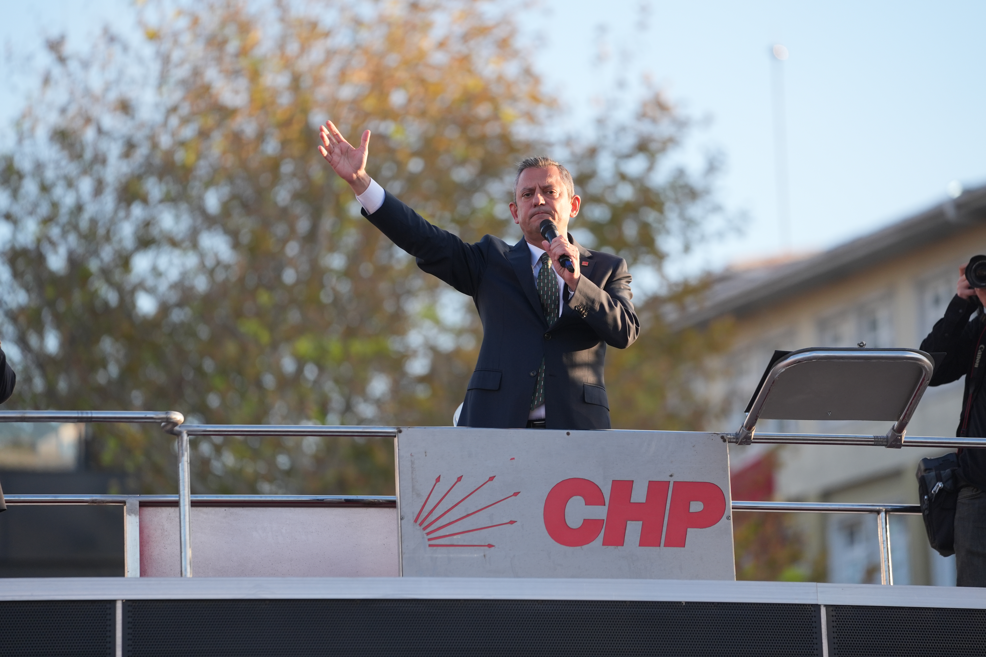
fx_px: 5477
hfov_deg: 10.3
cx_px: 493
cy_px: 328
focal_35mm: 200
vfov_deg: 6.9
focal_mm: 200
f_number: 2.8
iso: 400
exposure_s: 1/1600
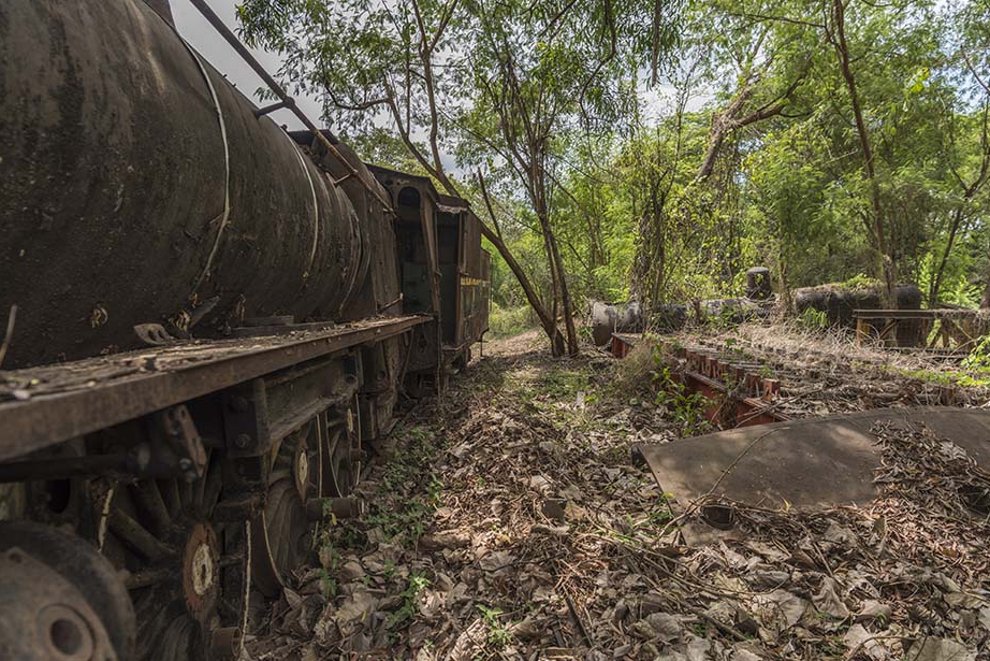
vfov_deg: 51.3
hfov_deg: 71.5
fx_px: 688
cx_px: 513
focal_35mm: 25
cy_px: 319
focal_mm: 24
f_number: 5
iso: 125
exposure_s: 1/250
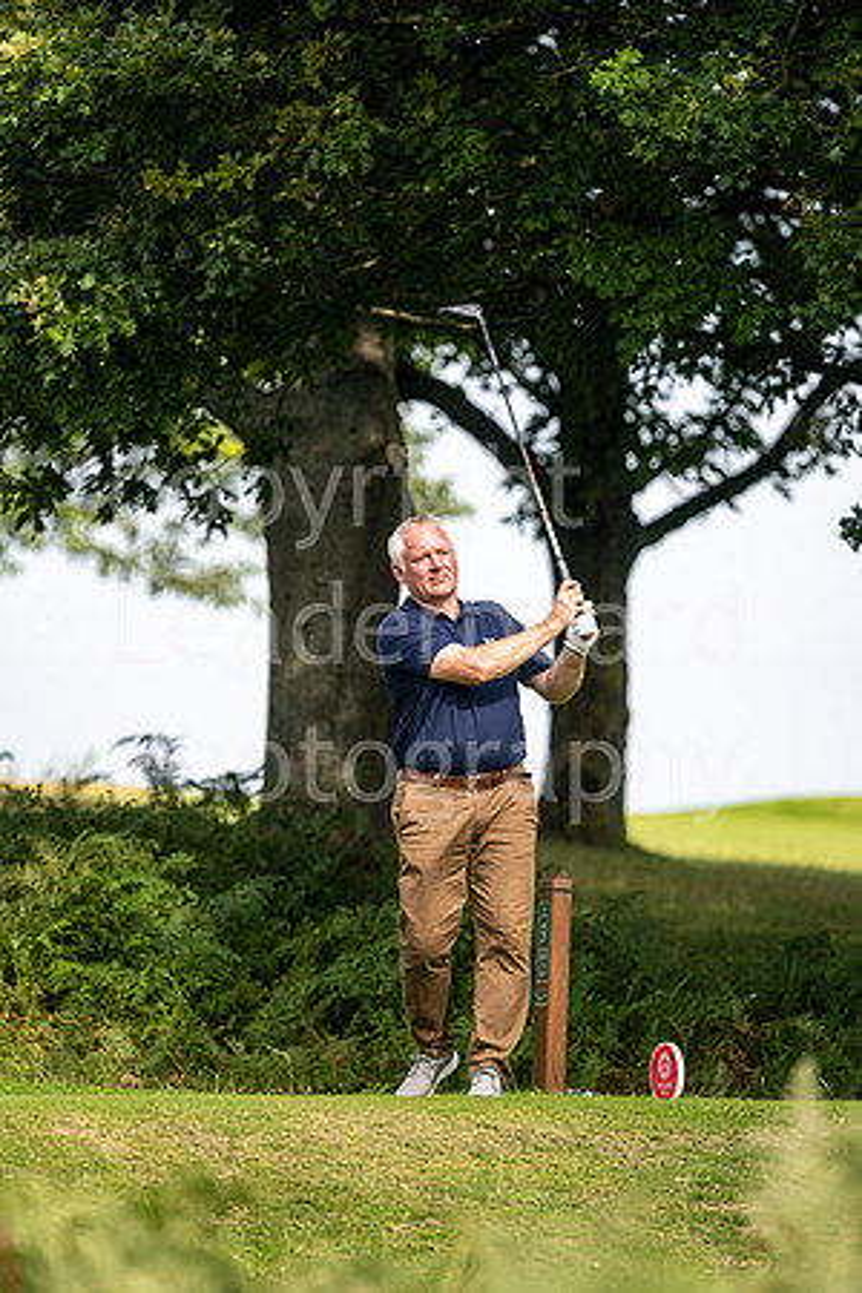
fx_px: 10774
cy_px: 646
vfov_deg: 6.9
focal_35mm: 300
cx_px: 431
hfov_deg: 4.6
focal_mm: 300
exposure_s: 1/640
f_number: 5
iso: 160
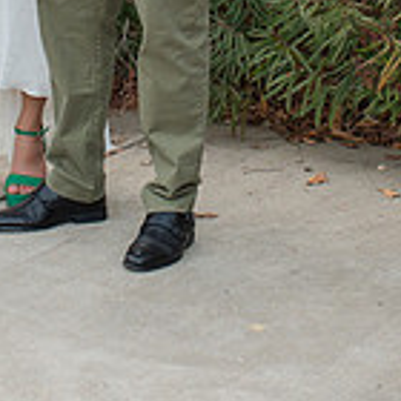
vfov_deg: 9.5
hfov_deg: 9.8
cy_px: -158
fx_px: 2346
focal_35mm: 179
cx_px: 120
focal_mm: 35
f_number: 3.2
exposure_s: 1/320
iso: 1000
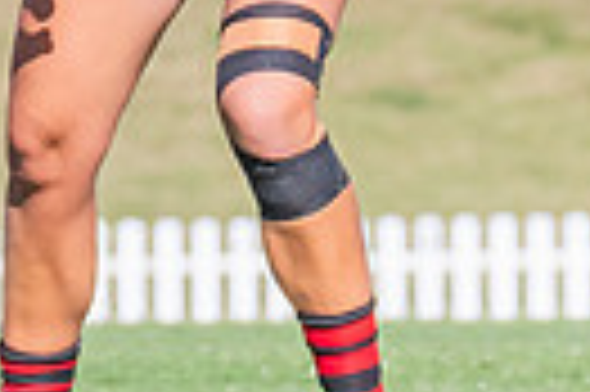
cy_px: 71
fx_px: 43556
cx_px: -84
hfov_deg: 0.8
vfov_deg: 0.5
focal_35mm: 2661
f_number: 10
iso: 800
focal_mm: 310
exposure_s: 1/1250
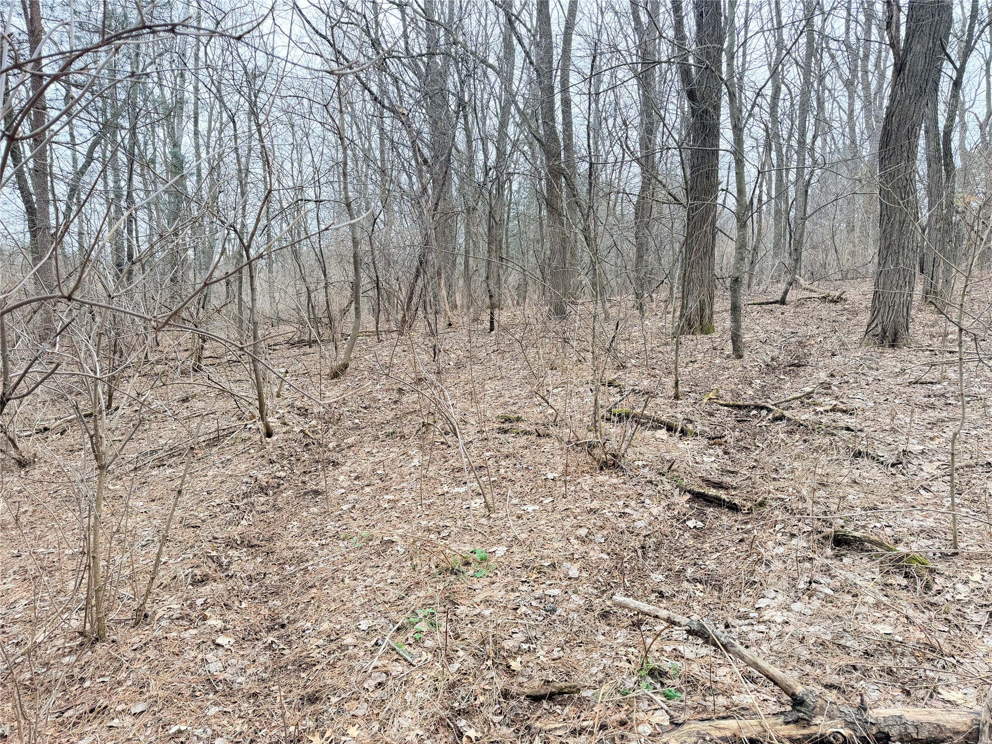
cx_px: 496
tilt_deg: -5.3
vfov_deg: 56.8
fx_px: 688
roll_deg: -1.5
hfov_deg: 71.6
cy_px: 372
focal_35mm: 24
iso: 80
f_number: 1.78
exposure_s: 1/229
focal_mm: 6.76
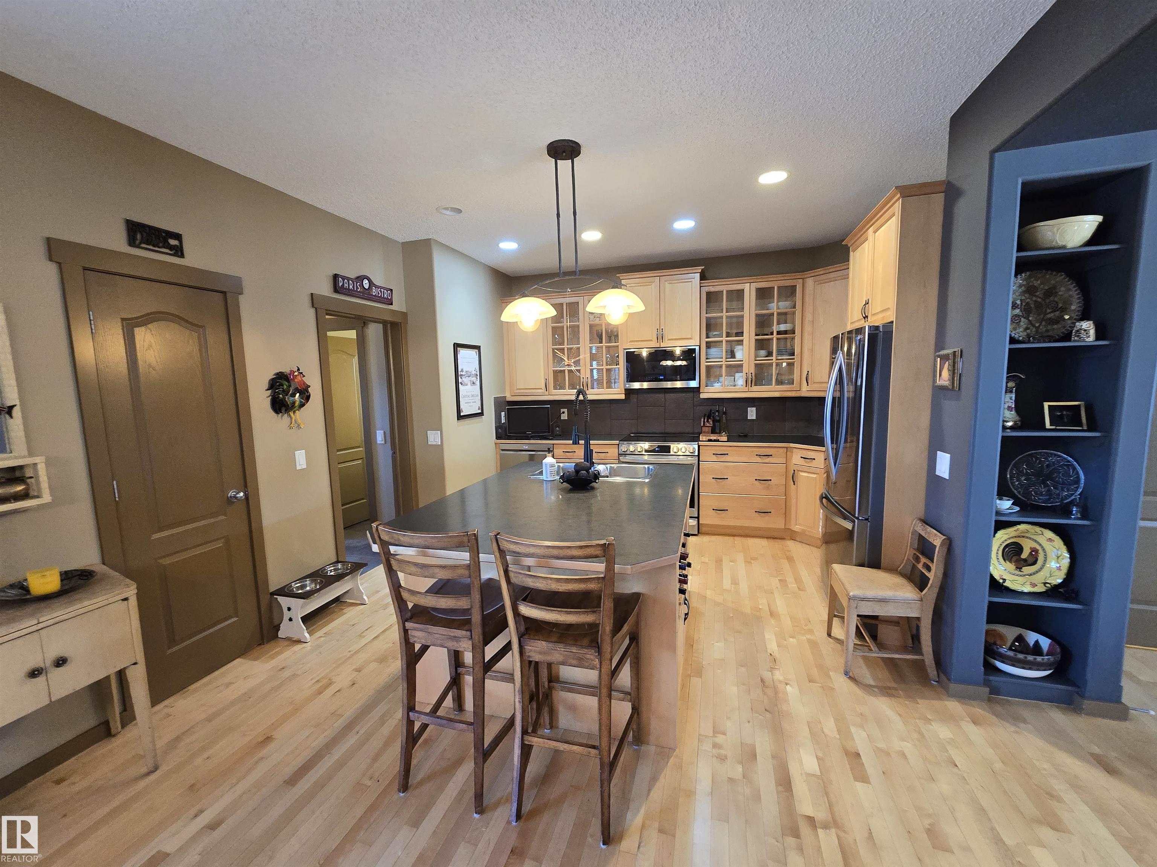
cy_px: 434
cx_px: 578
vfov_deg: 89.9
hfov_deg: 106.2
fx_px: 435
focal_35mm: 13
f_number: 2.2
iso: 500
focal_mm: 2.2
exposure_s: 1/60
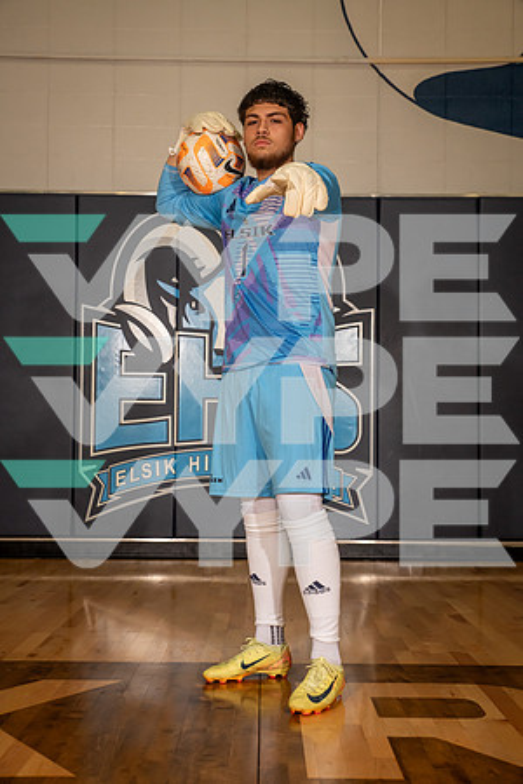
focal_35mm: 48
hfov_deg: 28.1
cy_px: 392
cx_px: 262
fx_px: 1046
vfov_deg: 41.1
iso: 800
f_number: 6.3
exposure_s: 1/400
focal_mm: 48
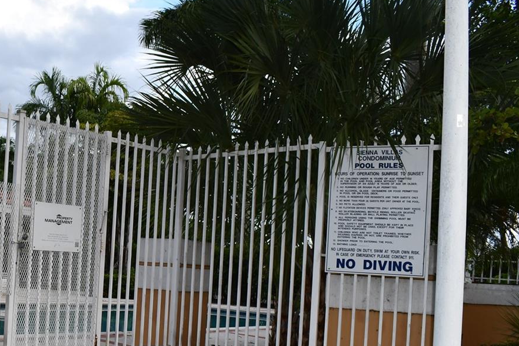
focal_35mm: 49
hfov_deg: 38.8
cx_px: 101
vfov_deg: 27.2
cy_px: 249
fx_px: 706
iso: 250
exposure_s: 1/250
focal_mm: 18
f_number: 7.1
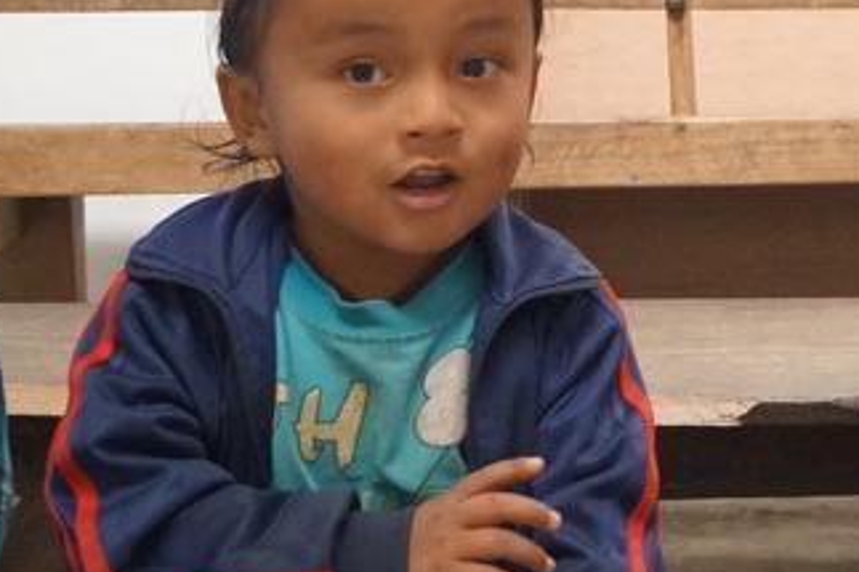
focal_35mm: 91
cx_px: 810
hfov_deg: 21.8
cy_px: 60
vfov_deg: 14.9
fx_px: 2170
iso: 1250
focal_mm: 18
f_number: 4
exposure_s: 1/160
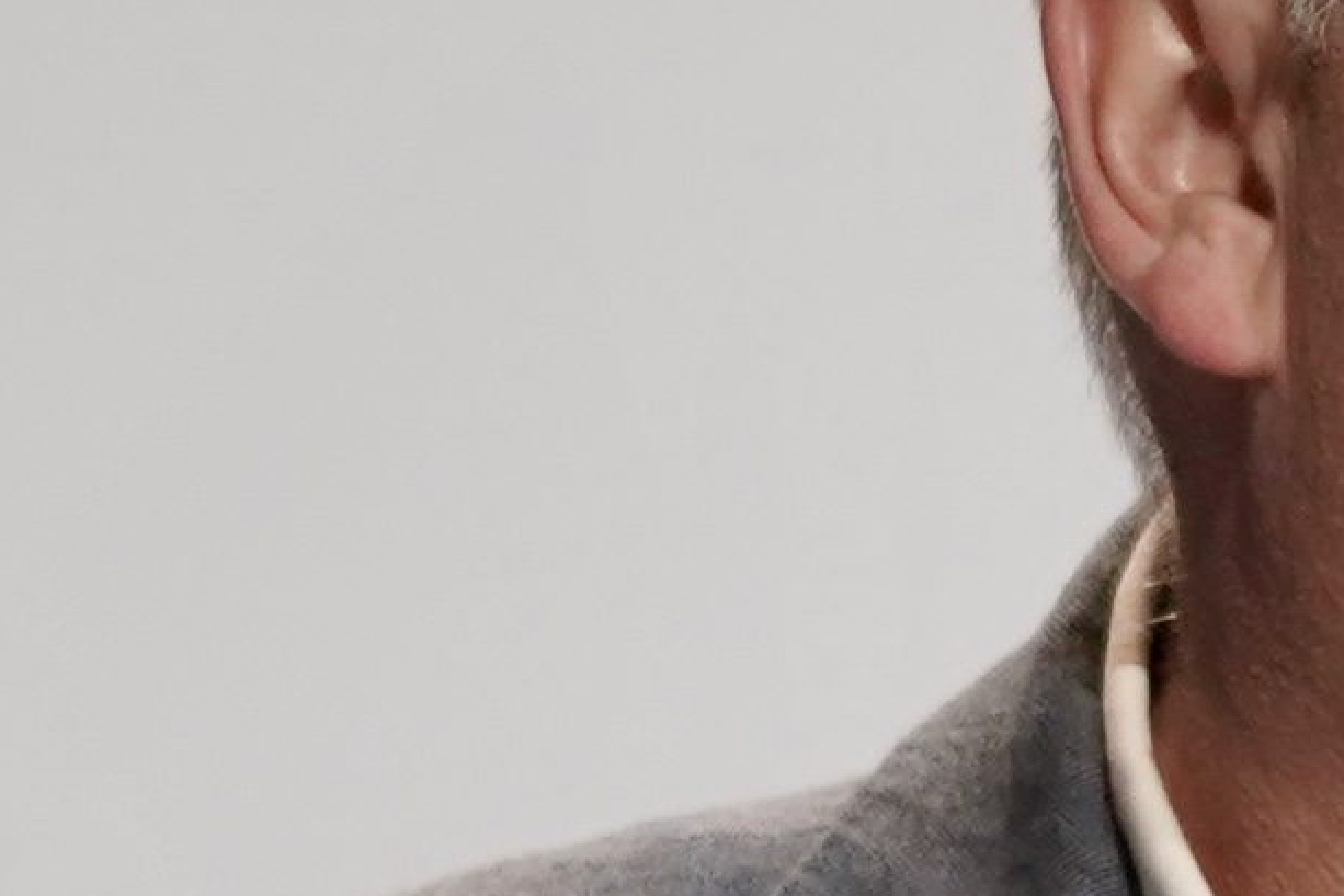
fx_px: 37639
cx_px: 2872
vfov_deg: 1.4
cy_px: 1555
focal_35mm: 1008
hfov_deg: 2.0
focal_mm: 105
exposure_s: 1/200
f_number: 4
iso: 640
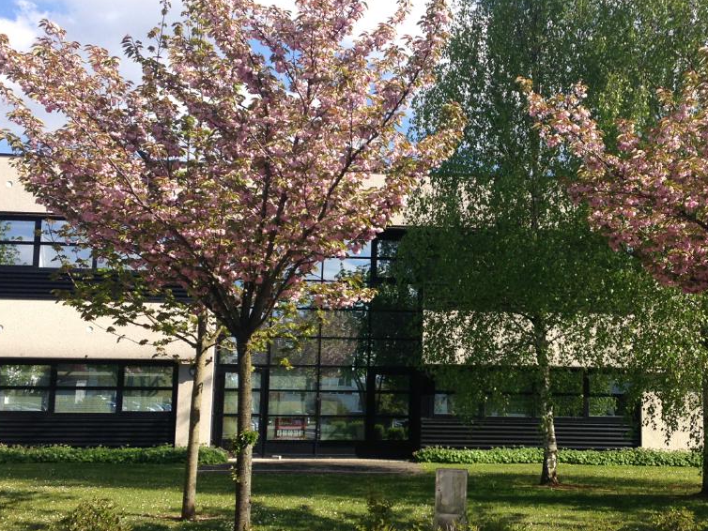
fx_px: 1146
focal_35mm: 56
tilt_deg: +5.8
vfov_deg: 26.1
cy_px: 281
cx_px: 427
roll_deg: -0.6
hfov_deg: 34.2
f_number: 2.4
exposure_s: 1/1106
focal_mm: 4.12
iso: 50
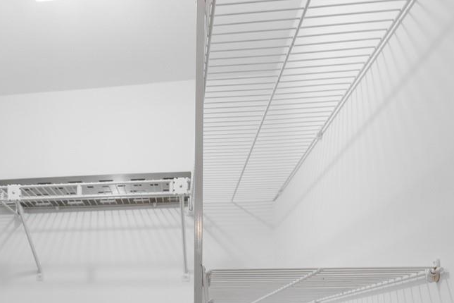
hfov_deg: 46.9
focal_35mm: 38
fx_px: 479
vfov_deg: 30.0
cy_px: 362
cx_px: 67
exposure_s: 1/125
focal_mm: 14
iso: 100
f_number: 4
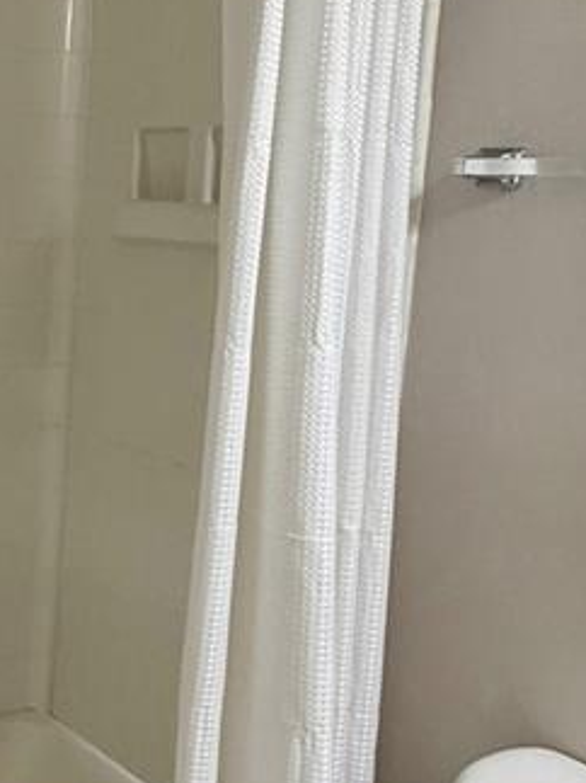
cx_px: -116
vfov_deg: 36.8
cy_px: 373
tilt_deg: -7.8
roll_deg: -1.8
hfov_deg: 25.2
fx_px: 1174
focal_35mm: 52
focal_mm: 2.22
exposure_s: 1/60
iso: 250
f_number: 2.2
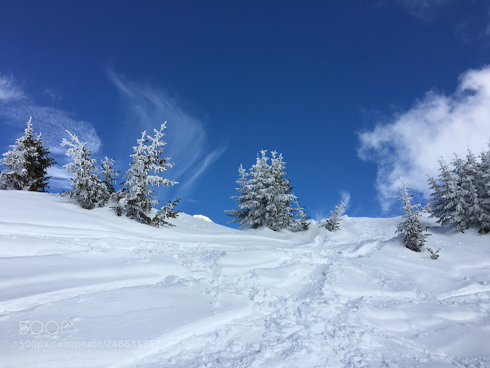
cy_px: 184
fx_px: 411
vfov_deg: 48.2
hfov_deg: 61.7
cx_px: 245
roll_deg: +1.8
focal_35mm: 29
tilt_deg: +23.5
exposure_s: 1/2849
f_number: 2.2
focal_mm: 4.15
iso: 25
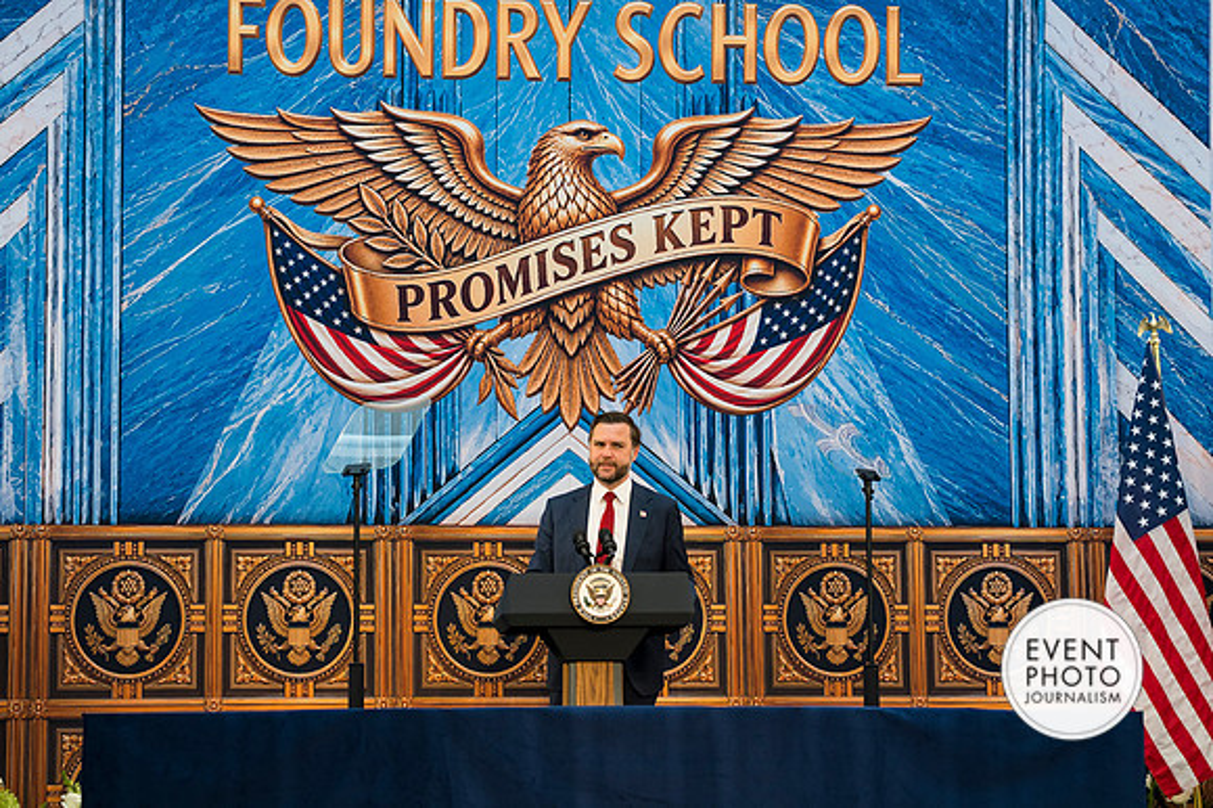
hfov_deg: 23.9
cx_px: 606
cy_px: 404
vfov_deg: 16.1
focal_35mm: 85
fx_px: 2862
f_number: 2.8
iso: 360
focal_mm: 57
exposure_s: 1/320
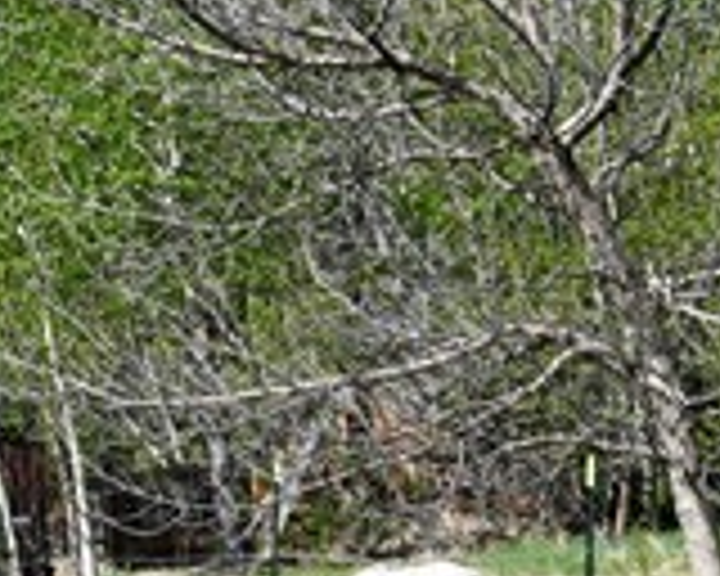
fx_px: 11145
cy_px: 382
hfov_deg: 3.6
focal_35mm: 523
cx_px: -1107
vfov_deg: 3.0
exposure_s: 1/400
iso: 100
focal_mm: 82
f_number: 7.1
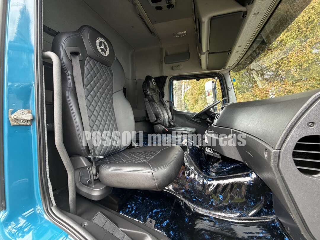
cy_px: 120
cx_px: 160
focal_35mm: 14
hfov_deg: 102.1
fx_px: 129
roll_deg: -1.2
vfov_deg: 85.7
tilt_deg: -3.1
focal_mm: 2.22
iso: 250
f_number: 2.2
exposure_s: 1/121
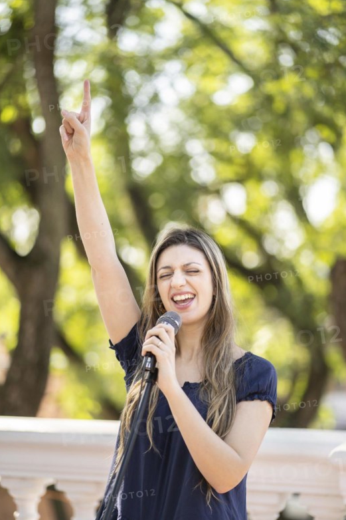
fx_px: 1255
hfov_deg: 15.7
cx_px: 174
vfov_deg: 23.4
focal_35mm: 87
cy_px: 262
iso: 500
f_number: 1.8
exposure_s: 1/2500
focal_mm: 85
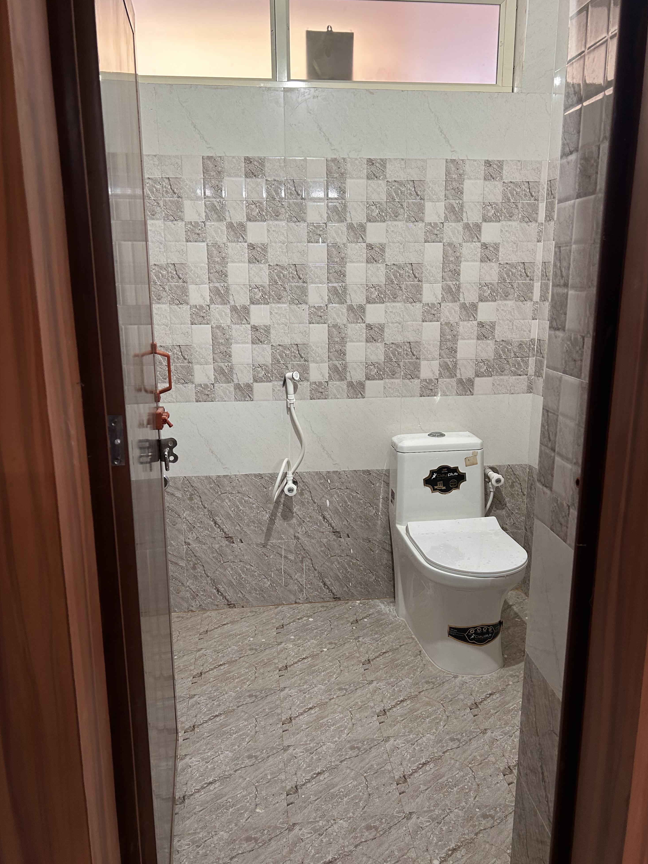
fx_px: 674
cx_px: 332
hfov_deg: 51.3
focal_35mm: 27
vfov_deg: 65.3
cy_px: 437
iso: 100
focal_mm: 5.7
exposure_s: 1/50
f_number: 1.5
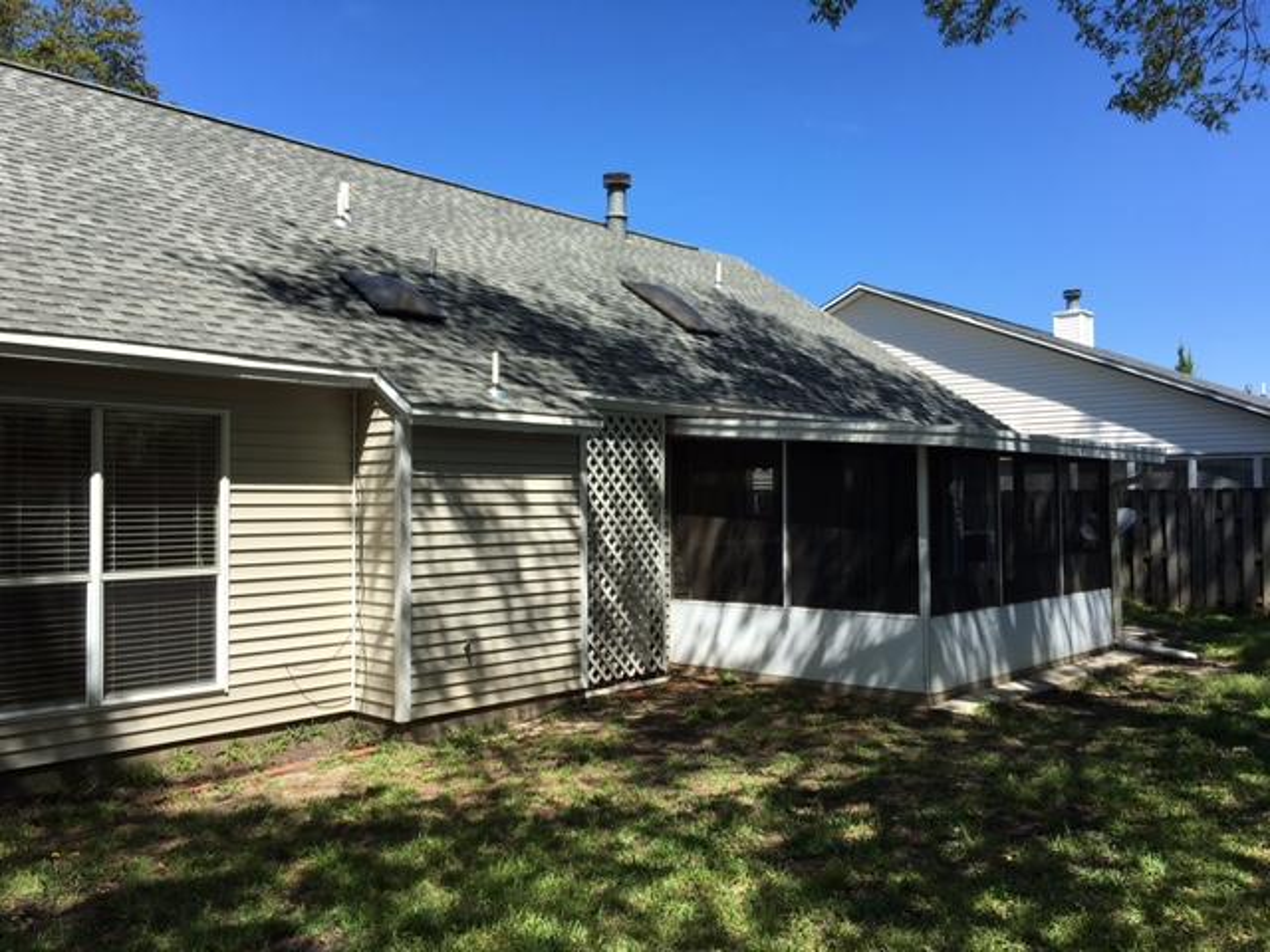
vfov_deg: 48.2
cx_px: 635
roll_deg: -0.1
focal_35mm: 29
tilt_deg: +0.4
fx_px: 1064
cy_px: 476
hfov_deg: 61.7
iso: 25
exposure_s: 1/974
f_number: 2.2
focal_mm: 4.15
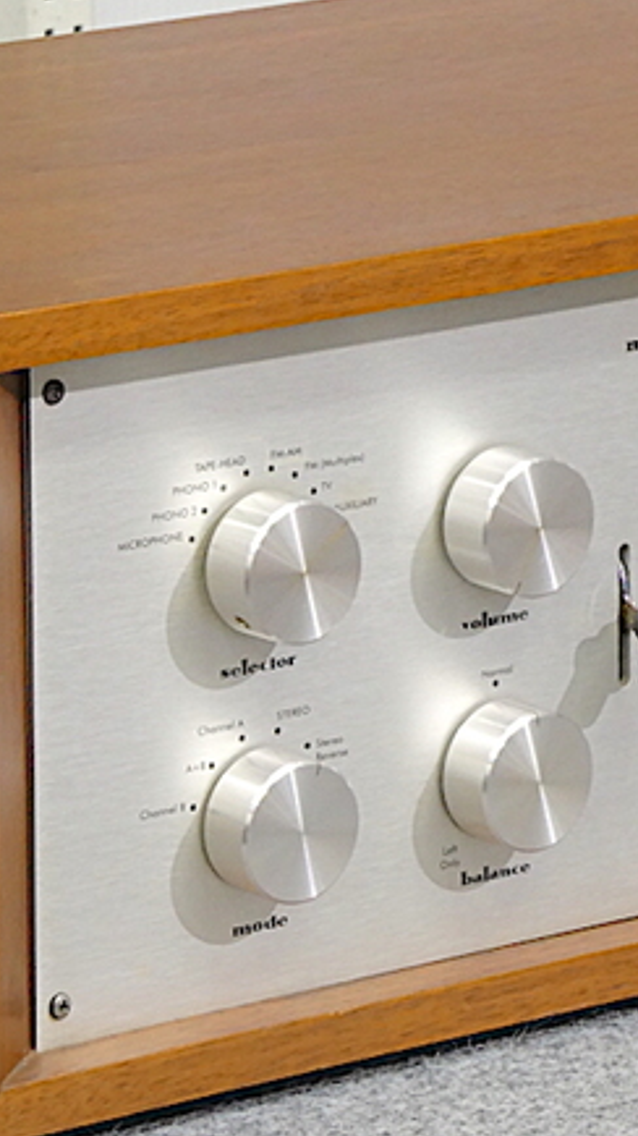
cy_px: 547
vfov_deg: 7.8
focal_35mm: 277
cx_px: 387
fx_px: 8334
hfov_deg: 4.4
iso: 200
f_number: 8
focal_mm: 20.6
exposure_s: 1/2
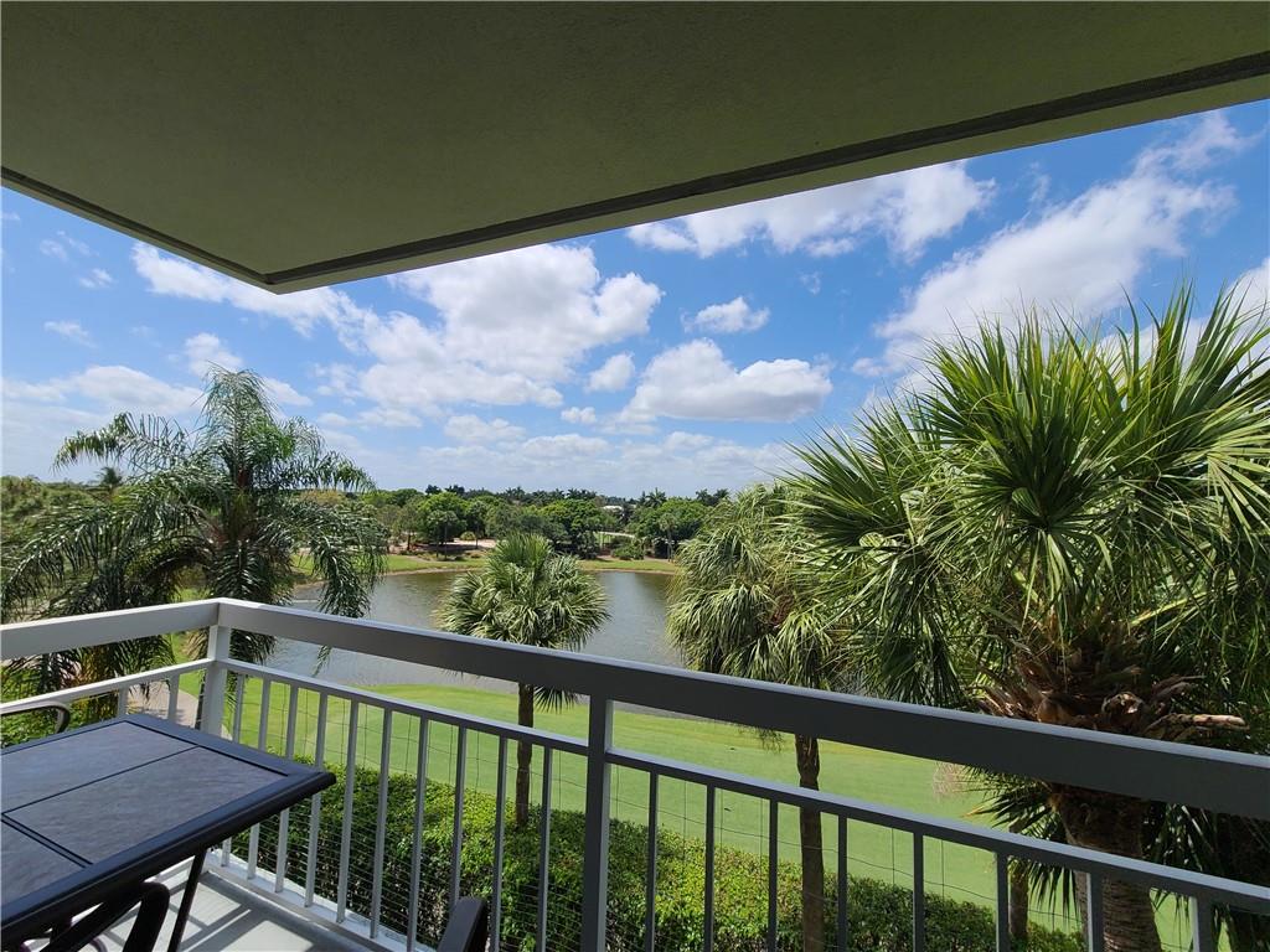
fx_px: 477
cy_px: 476
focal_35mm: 13
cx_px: 635
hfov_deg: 106.2
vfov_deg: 89.9
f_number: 2.2
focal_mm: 2.2
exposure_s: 1/2715
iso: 50
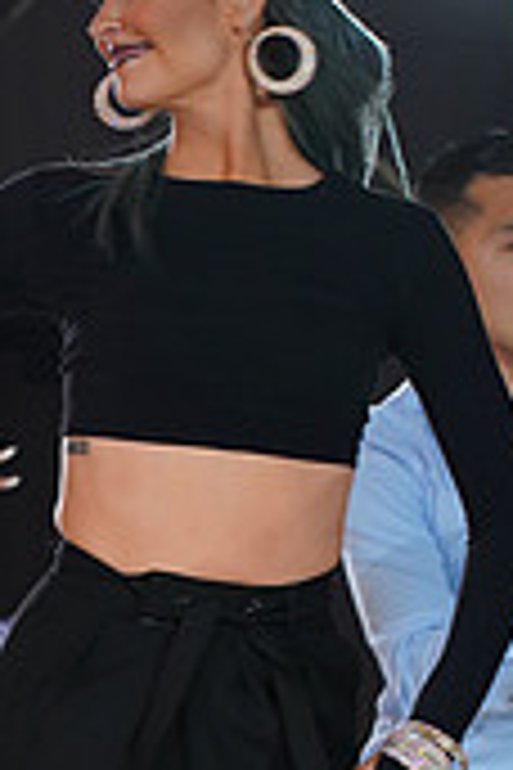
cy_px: 968
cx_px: -110
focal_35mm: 356
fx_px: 7609
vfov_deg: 5.8
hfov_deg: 3.9
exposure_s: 1/200
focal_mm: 105
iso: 1250
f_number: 5
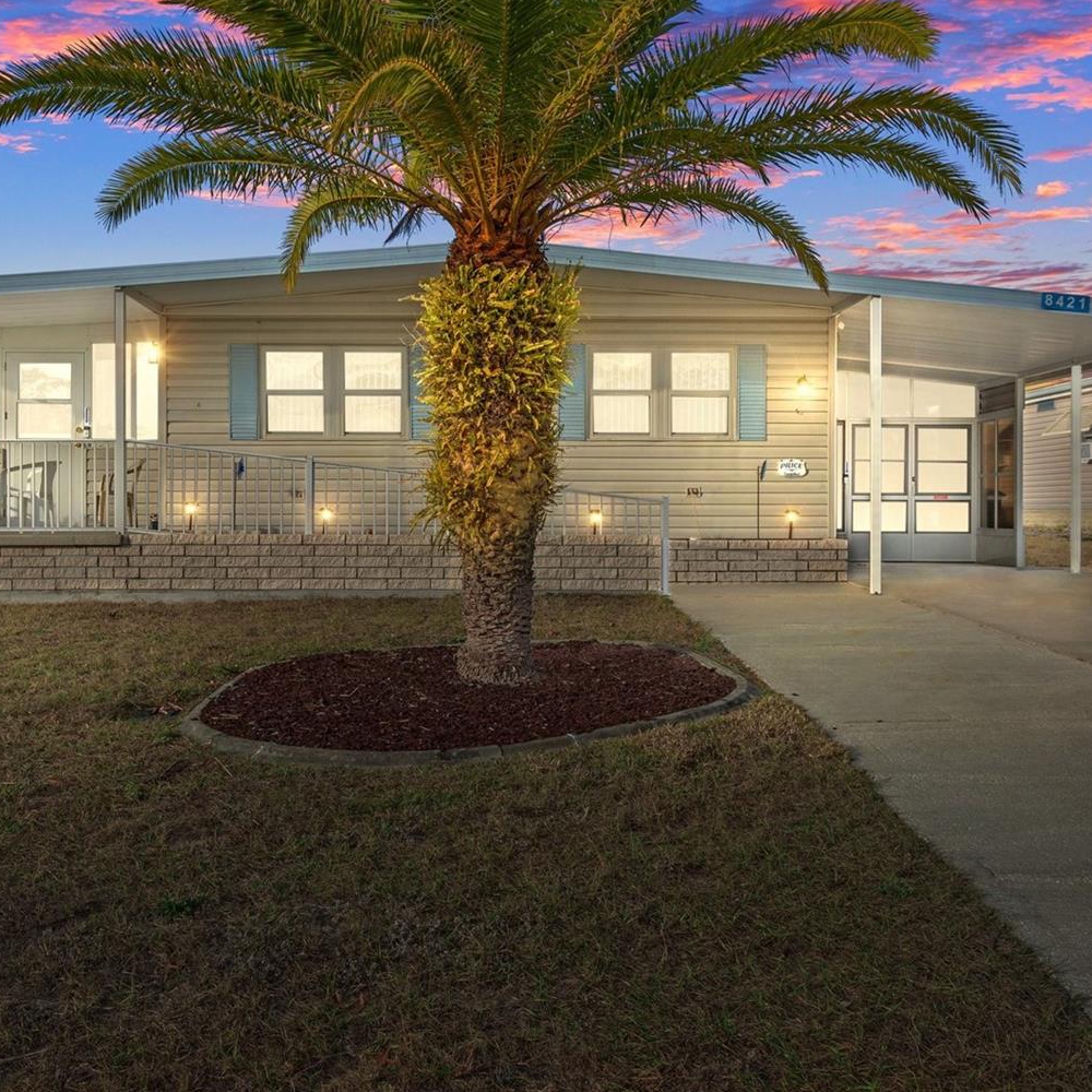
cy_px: 524
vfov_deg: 48.4
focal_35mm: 34
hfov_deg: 48.4
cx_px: 496
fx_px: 1213
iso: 400
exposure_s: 1/160
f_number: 8
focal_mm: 25
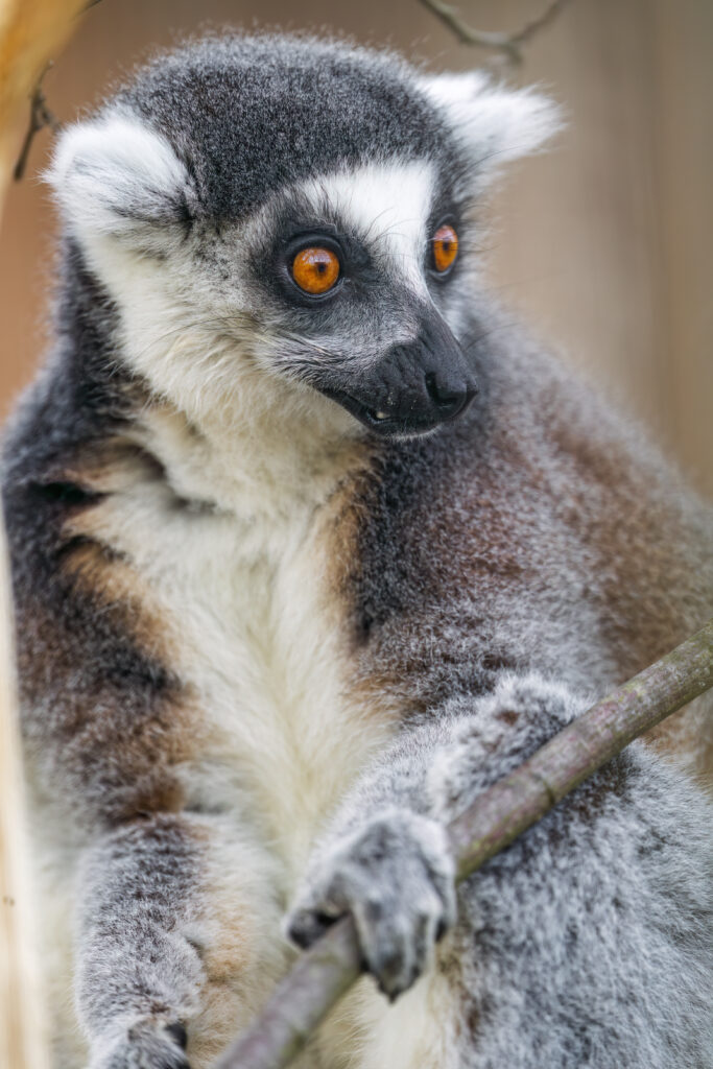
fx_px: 10097
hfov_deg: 4.0
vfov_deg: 6.1
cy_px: 534
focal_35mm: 340
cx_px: 356
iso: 900
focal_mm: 340
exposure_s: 1/640
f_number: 5
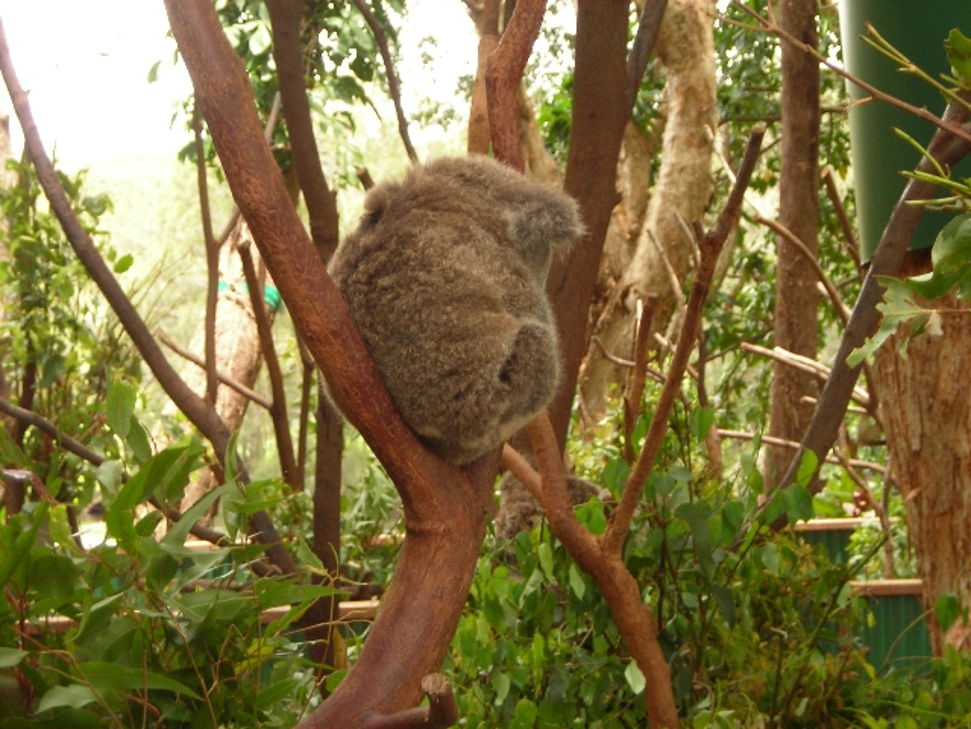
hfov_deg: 17.0
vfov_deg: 12.8
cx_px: 486
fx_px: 3254
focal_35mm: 116
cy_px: 364
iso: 61
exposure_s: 1/30
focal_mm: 19.2
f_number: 5.3
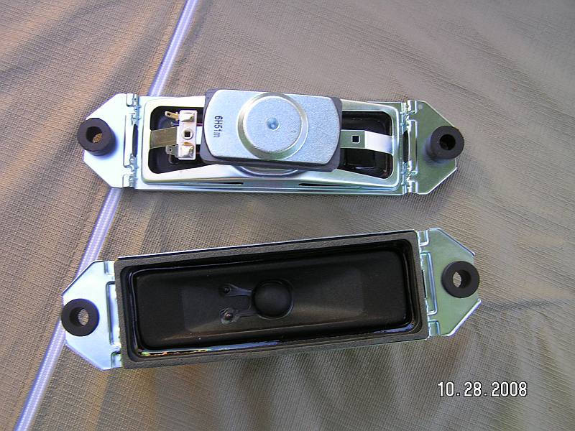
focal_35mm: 38
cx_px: 288
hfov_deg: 49.0
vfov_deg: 37.7
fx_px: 631
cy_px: 216
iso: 50
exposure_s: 1/50
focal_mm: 6.3
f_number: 3.2
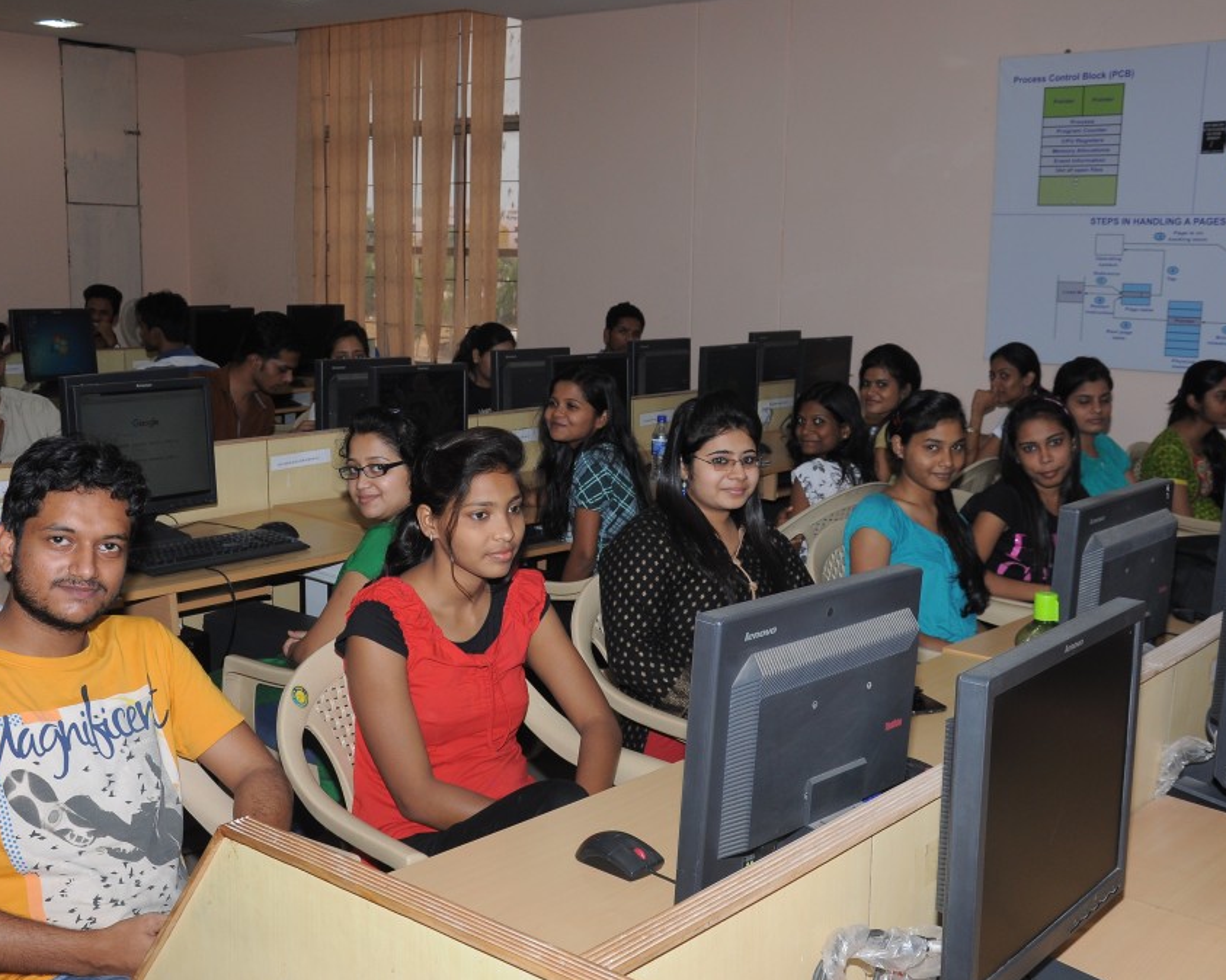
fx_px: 1487
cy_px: 490
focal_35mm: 41
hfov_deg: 44.8
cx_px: 612
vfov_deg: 36.5
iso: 400
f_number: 7.1
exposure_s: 1/125
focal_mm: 24
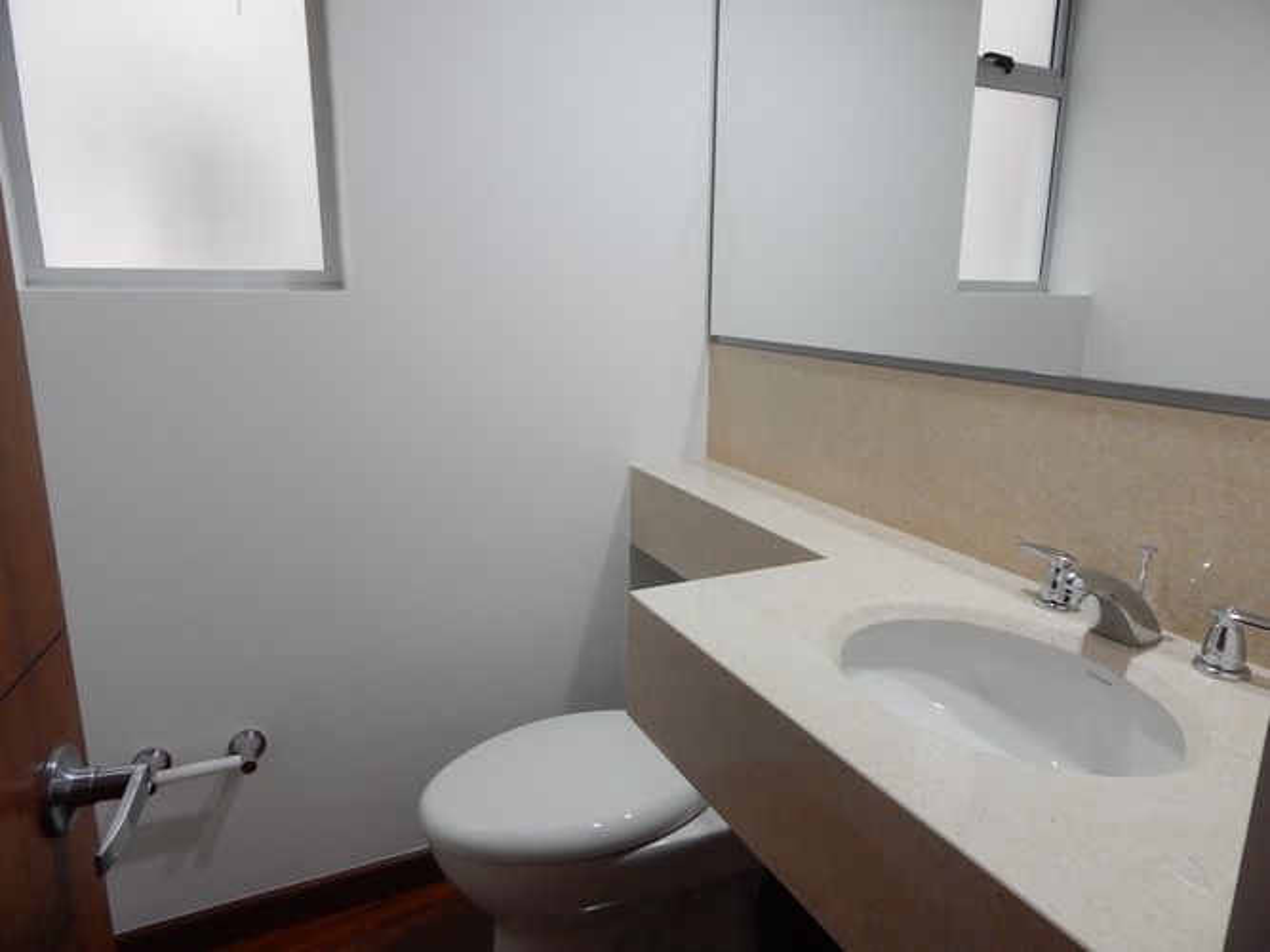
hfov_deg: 73.9
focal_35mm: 23
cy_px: 476
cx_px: 635
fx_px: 844
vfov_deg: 58.9
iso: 400
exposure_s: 1/60
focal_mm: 4
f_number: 3
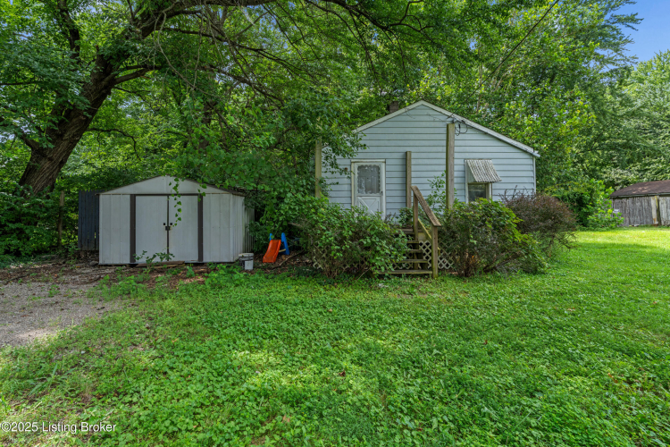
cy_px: 224
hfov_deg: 96.7
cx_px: 335
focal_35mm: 16
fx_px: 298
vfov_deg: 73.7
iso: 400
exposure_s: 1/60
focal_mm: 16
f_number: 10
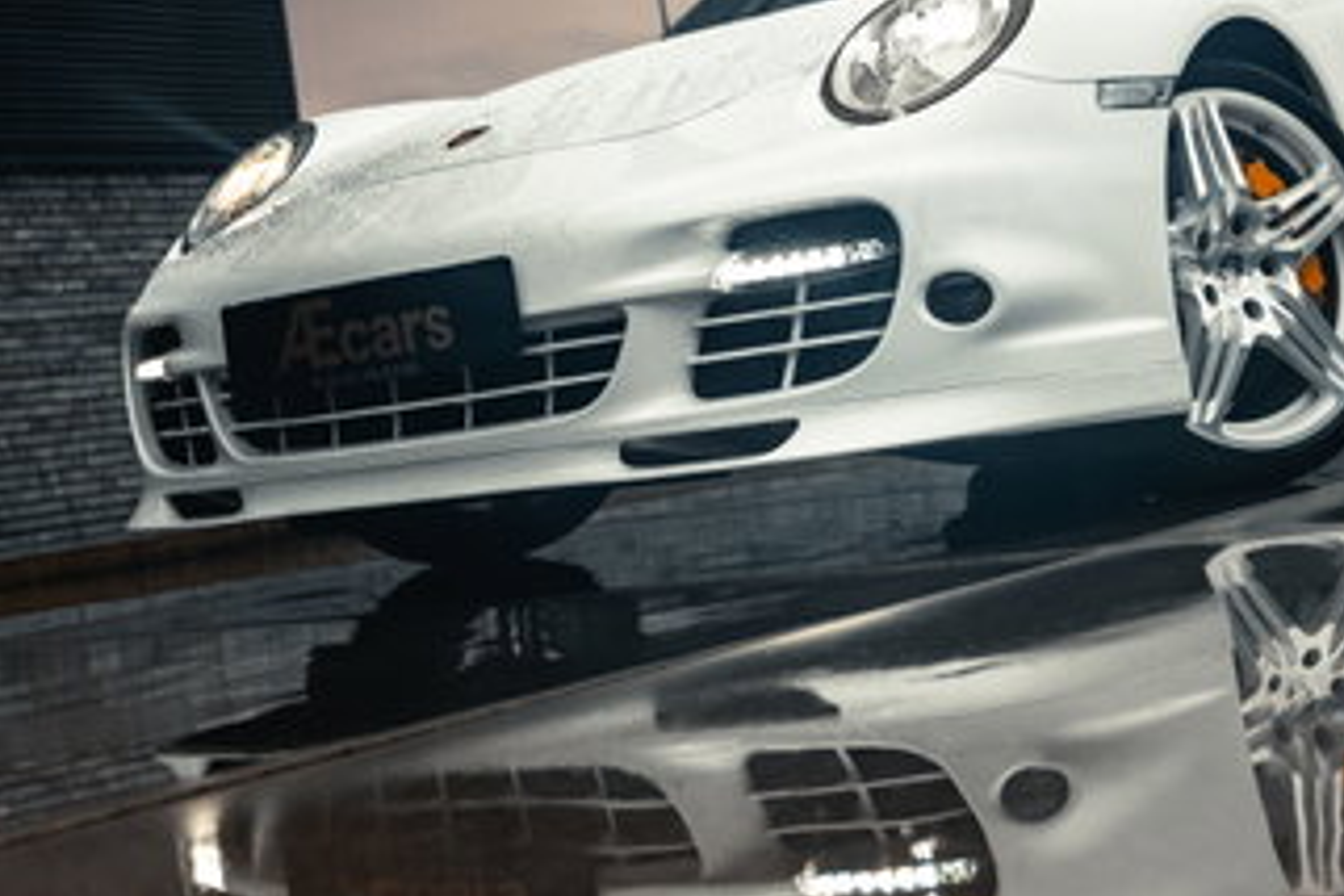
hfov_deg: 30.0
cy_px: 161
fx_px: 2501
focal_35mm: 67
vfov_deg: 20.1
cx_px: 532
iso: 160
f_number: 2.8
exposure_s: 1/160
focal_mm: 28
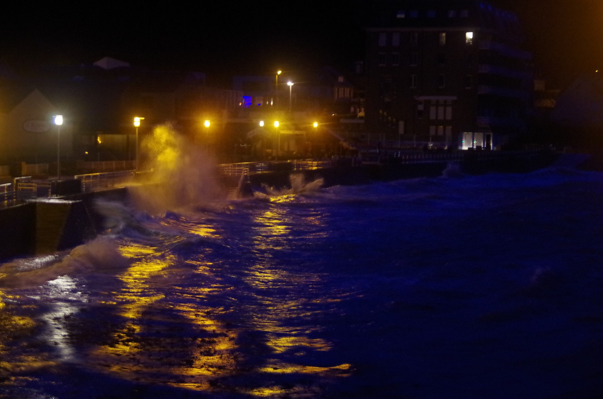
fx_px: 1755
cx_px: 302
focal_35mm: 105
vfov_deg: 13.0
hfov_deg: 19.5
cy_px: 200
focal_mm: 70
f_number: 5.6
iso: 3200
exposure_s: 1/13
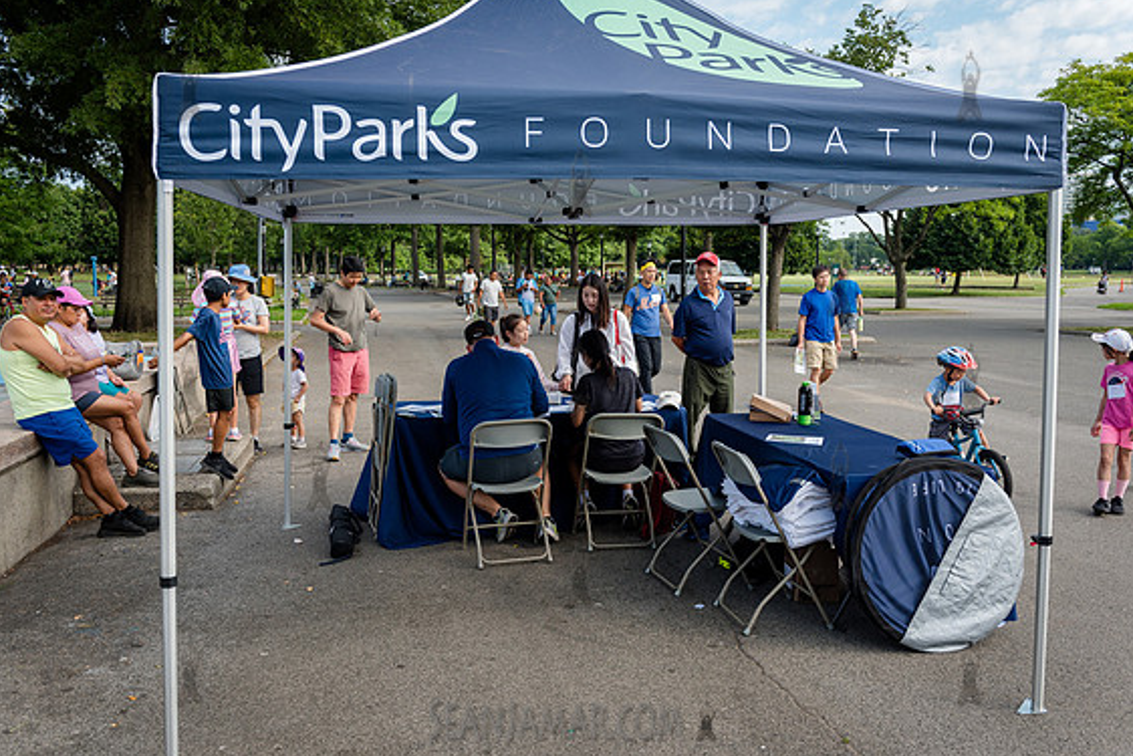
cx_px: 579
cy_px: 378
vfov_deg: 41.1
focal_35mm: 32
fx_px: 1007
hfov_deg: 58.7
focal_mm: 31
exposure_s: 1/400
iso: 200
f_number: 4
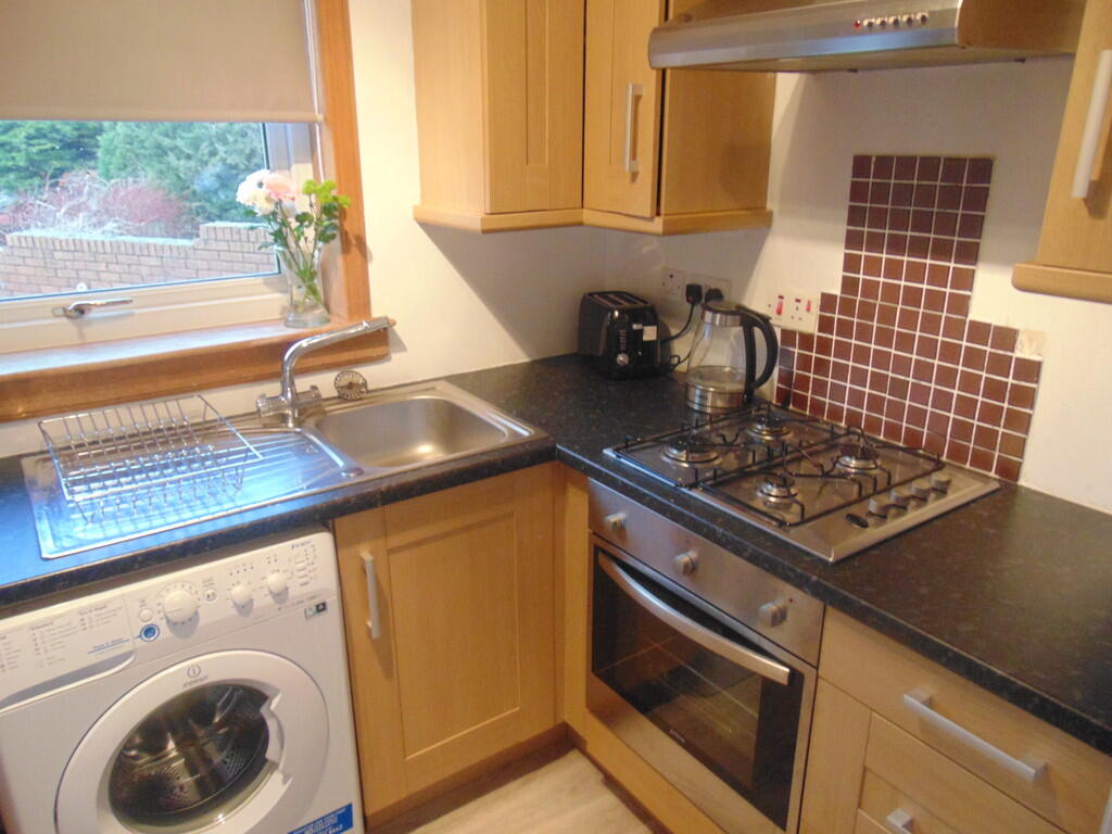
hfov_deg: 69.4
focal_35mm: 25
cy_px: 417
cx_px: 556
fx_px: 803
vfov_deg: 54.9
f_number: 3
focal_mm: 4.5
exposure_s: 1/30
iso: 400
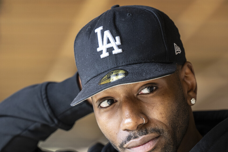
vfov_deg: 5.1
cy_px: 127
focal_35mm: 271
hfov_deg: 7.6
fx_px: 1717
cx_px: 133
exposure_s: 1/250
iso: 640
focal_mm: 145
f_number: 2.8
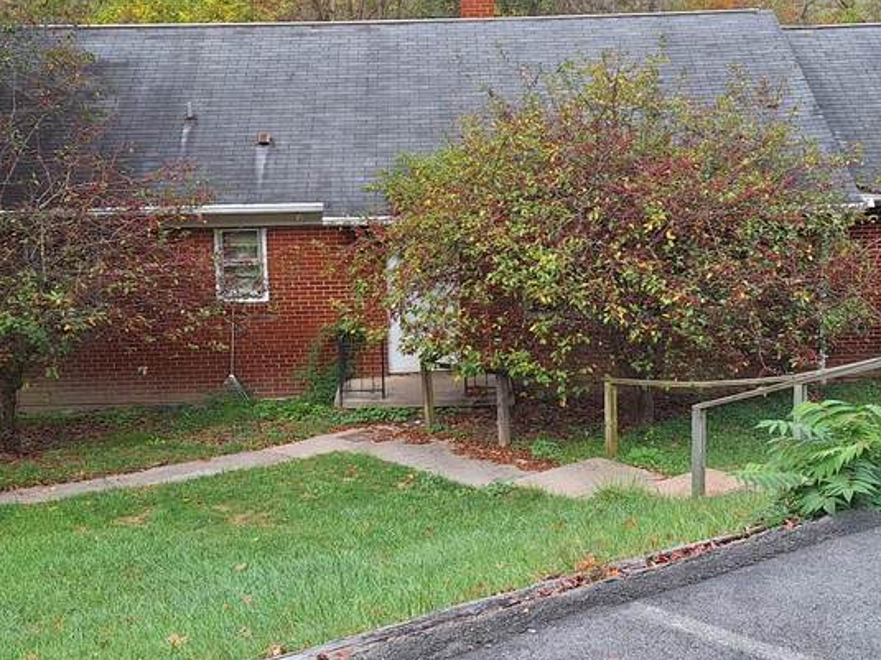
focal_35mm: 55
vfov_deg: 26.5
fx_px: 1399
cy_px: 300
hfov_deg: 34.9
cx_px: 435
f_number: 1.8
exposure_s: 1/992
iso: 40
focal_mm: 5.54
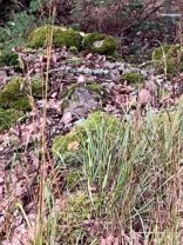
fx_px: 902
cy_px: -245
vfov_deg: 13.3
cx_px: 217
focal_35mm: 128
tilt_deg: +13.0
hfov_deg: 11.4
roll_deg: -0.7
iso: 160
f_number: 1.5
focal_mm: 5.7
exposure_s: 1/60
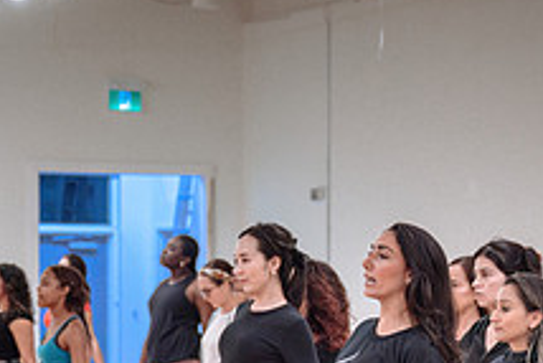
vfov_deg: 8.8
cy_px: 405
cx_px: 355
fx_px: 2339
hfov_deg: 13.2
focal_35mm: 155
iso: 1600
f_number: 2.8
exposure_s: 1/200
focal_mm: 46
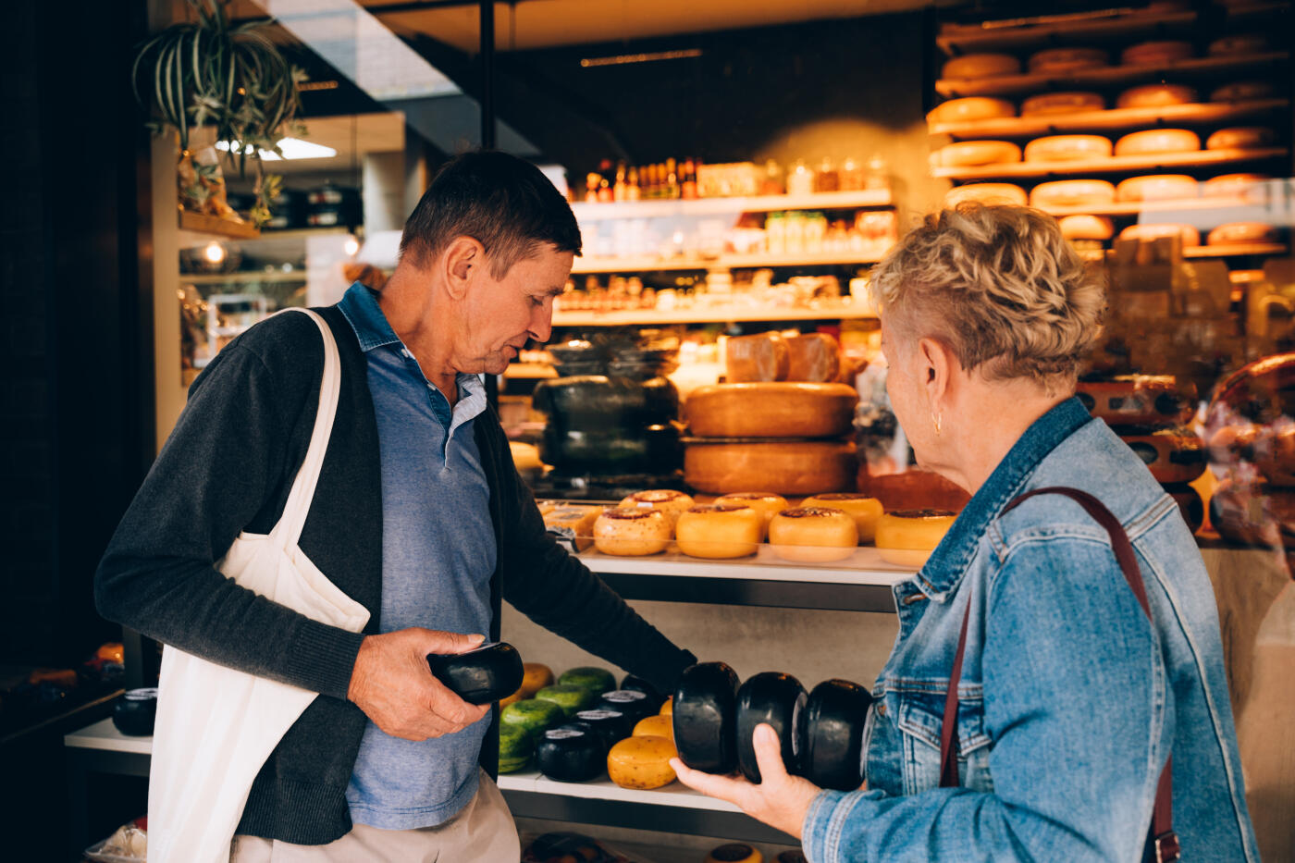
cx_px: 648
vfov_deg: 32.5
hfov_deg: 47.3
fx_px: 1478
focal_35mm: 41
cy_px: 432
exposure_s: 1/125
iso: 200
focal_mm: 41.1
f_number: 3.5
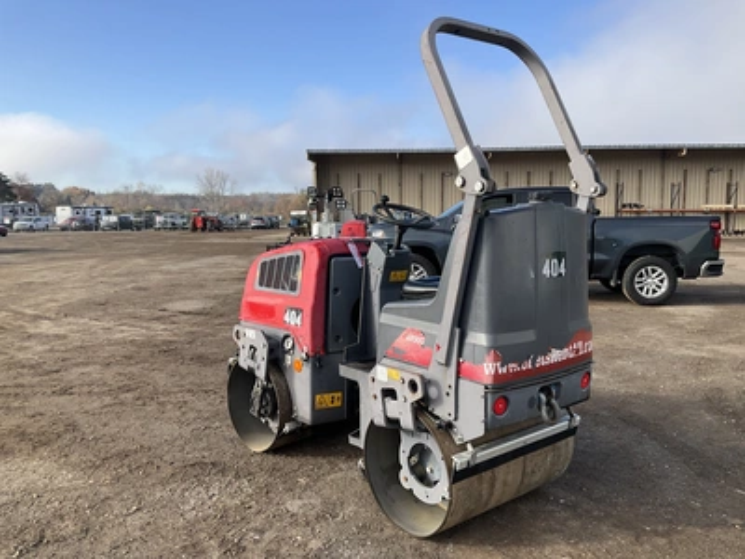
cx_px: 372
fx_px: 624
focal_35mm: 29
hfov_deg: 61.7
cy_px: 280
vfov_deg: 48.2
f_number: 1.8
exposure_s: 1/1035
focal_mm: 3
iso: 25
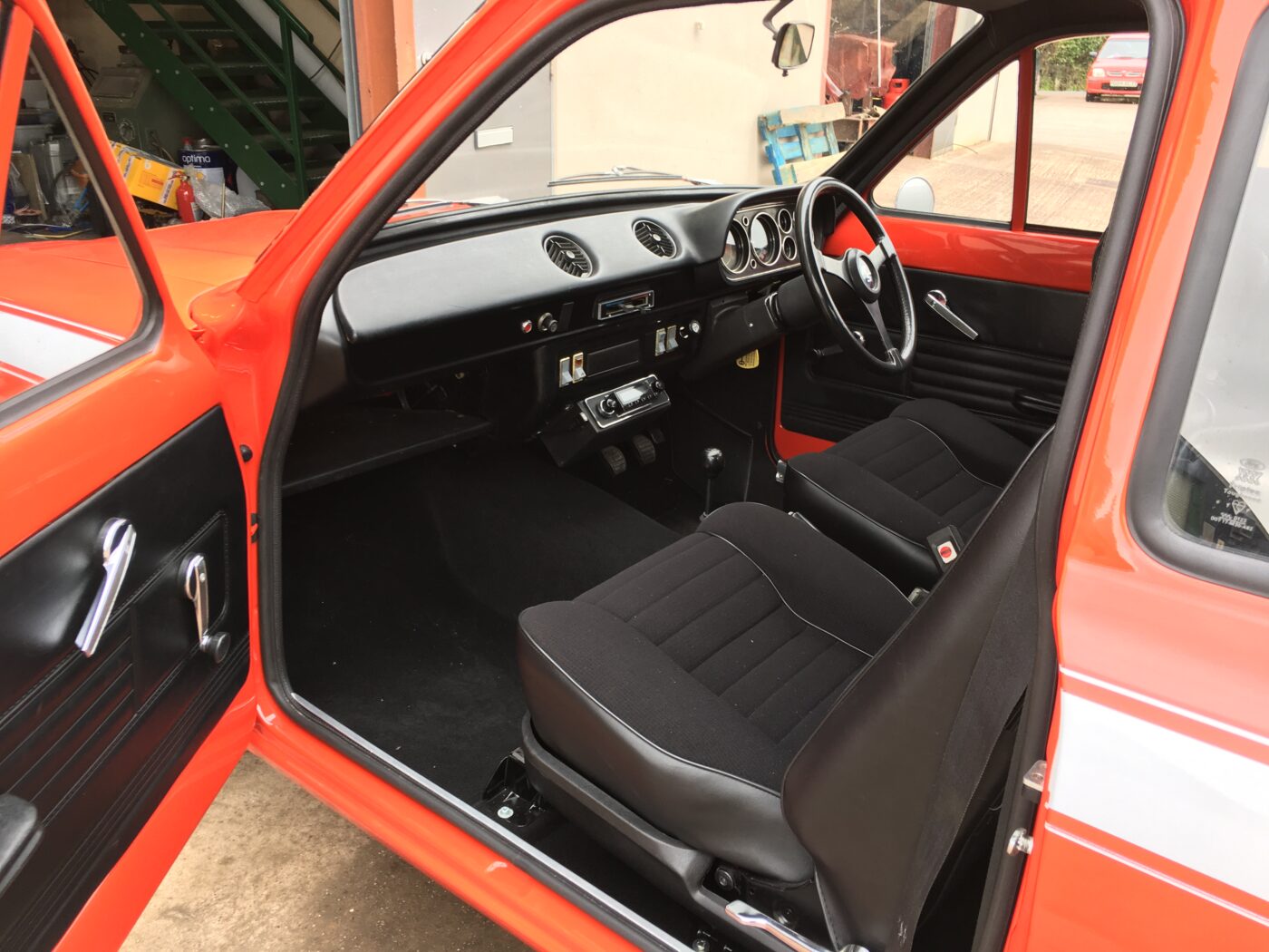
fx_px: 1063
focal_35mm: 29
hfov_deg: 61.7
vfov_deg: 48.2
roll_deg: -2.5
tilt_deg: -21.1
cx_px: 634
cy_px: 476
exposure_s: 1/50
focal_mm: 4.15
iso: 25
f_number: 2.2
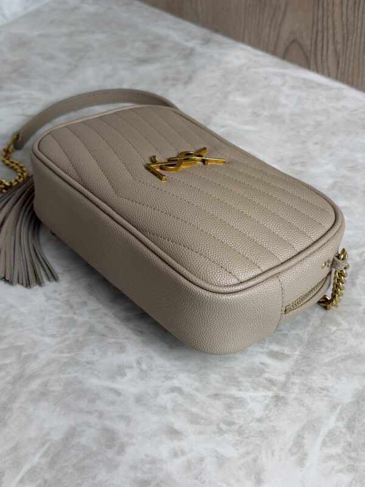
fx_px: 675
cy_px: 244
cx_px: 182
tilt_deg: -45.8
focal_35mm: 48
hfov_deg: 30.3
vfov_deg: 39.7
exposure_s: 1/131
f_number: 1.78
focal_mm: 6.76
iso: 50
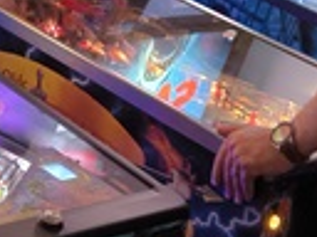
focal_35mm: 131
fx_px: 1200
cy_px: 132
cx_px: -72
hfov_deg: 14.5
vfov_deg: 11.3
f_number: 1.9
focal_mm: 6.92
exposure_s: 1/25
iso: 800
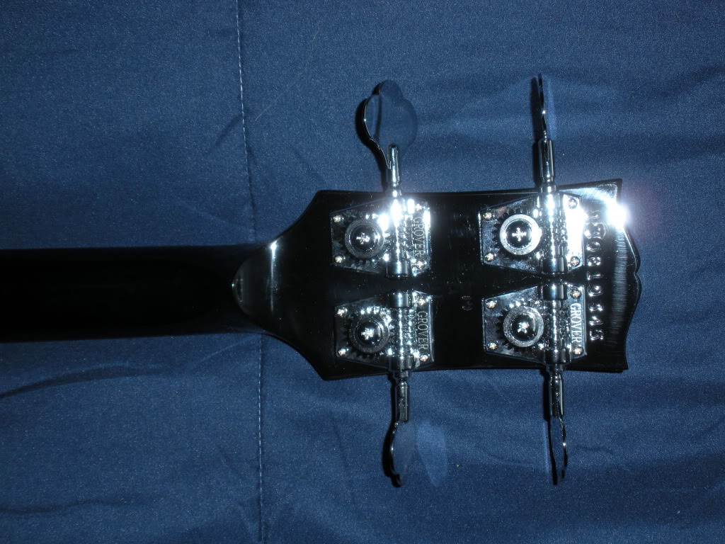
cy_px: 272
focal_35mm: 52
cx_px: 362
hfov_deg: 36.8
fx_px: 1089
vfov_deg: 28.0
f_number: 4.4
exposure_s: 1/60
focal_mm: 9.1
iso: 64
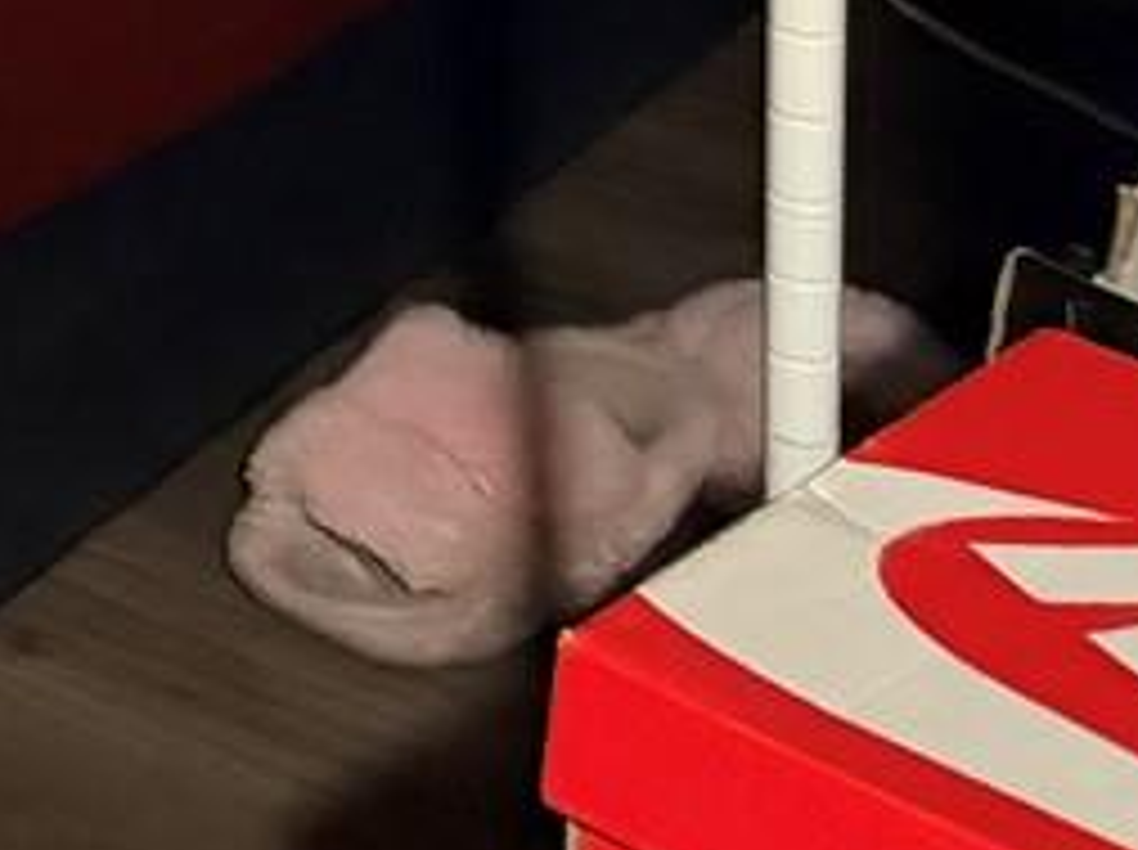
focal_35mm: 152
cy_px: -1273
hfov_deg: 11.1
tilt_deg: -12.3
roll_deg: +4.7
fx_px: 4990
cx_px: -1529
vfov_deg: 8.7
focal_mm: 6.76
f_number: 1.78
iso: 1250
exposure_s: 1/30
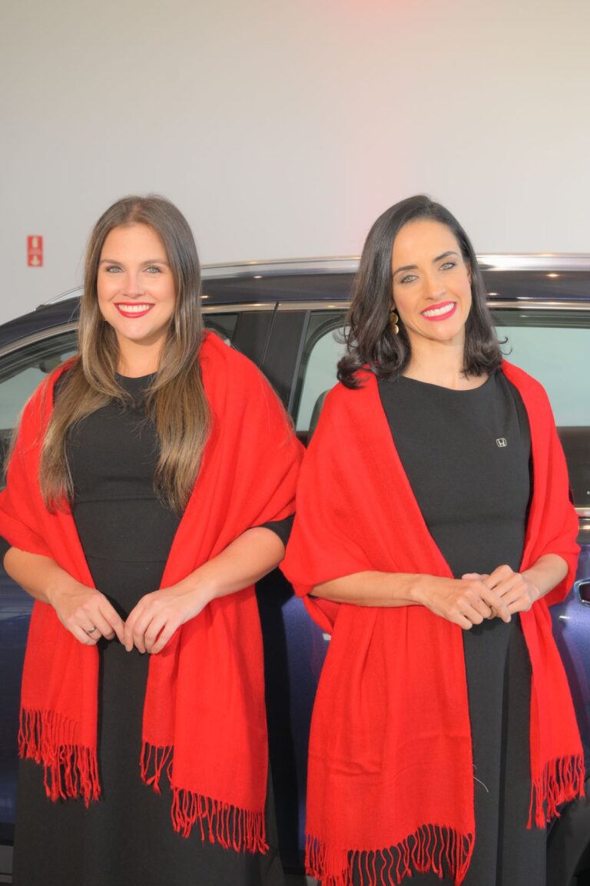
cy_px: 443
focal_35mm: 50
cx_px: 295
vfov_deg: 39.6
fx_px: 1231
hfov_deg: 27.0
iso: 800
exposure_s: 1/160
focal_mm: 50
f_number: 5.6
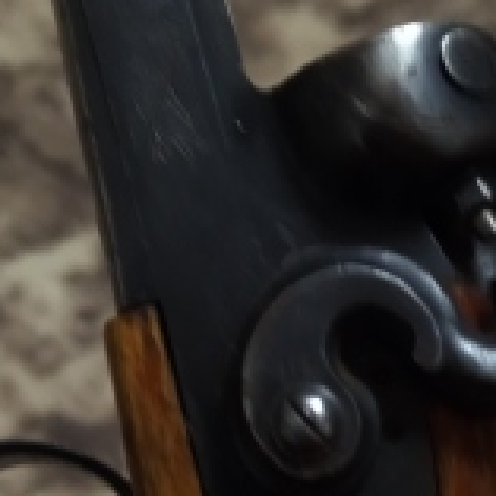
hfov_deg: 24.2
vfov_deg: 24.1
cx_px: 316
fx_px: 1151
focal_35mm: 71
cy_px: 374
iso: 891
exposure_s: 1/17
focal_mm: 4.74
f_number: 1.79
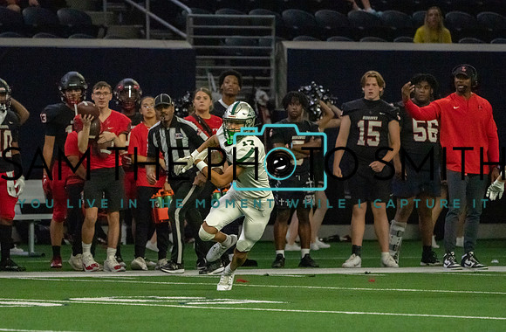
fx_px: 7345
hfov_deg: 3.9
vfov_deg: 2.6
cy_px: 164
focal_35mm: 525
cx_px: 235
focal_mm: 400
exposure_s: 1/1250
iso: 12800
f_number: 5.6
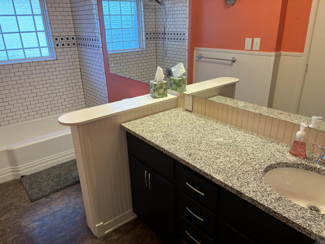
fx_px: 244
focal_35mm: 26
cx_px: 162
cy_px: 122
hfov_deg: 67.3
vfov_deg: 53.1
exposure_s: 1/60
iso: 125
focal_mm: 5.96
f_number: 1.6
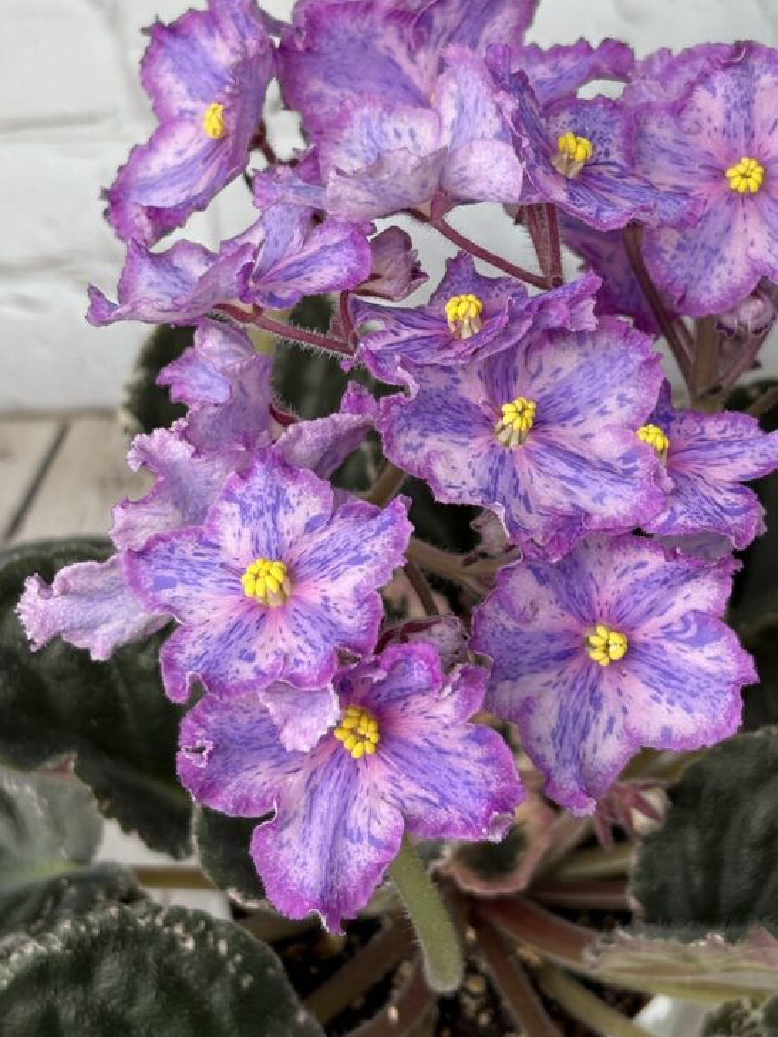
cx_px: 465
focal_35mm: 73
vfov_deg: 26.5
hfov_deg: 20.1
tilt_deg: -44.1
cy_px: 360
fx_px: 2187
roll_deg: -1.1
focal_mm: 5.96
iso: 32
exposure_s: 1/122
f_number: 1.6
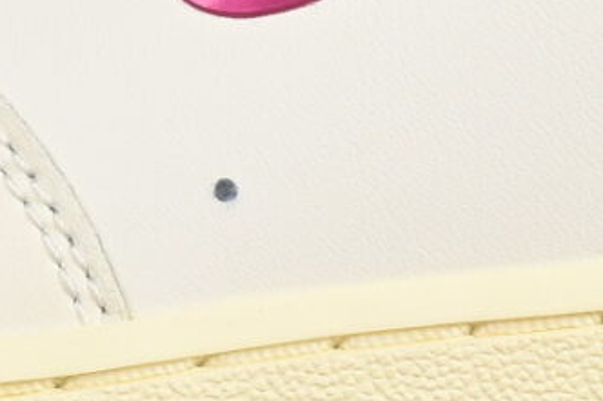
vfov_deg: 2.4
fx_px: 9693
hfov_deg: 3.6
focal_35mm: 579
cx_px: 183
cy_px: -220
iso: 160
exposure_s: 1/100
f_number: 8
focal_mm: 50
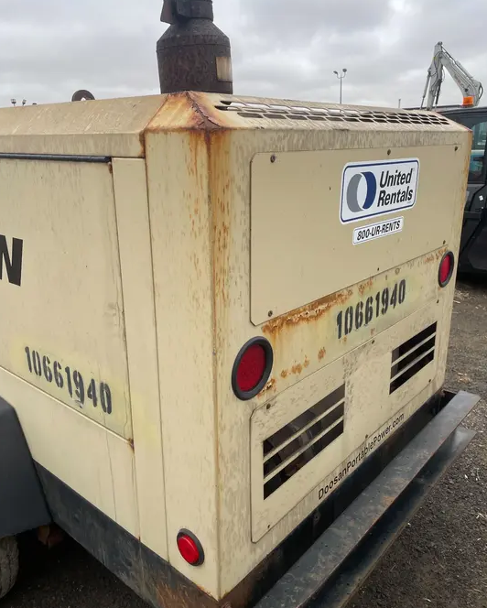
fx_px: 504
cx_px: 244
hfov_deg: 51.6
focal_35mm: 28
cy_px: 297
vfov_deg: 62.2
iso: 32
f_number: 1.6
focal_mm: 4.2
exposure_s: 1/378
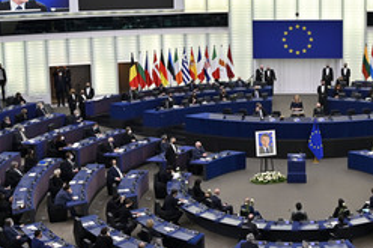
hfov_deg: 27.9
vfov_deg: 19.0
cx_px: 297
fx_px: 735
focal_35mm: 71
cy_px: 62
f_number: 4
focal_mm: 39
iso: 1250
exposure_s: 1/400
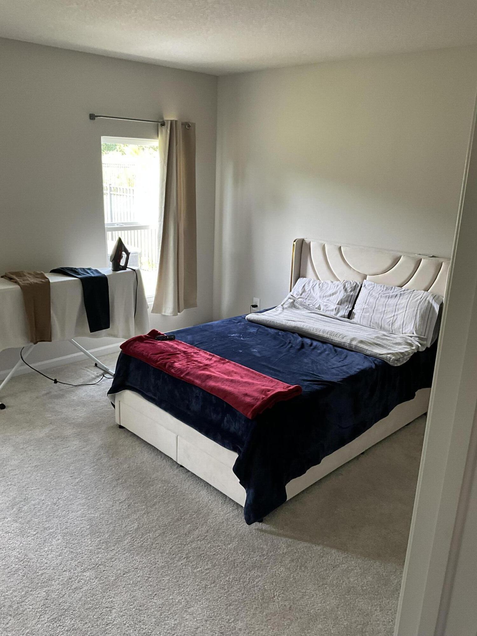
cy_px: 318
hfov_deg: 48.2
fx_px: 533
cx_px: 238
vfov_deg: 61.7
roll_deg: -2.1
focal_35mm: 29
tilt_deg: -16.5
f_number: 1.8
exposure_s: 1/60
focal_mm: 3
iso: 100
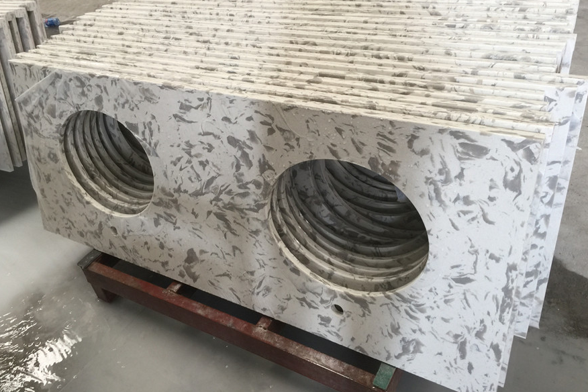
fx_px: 506
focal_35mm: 31
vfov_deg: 42.2
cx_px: 289
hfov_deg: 60.3
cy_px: 170
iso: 32
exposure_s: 1/33
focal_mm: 4.15
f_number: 2.2
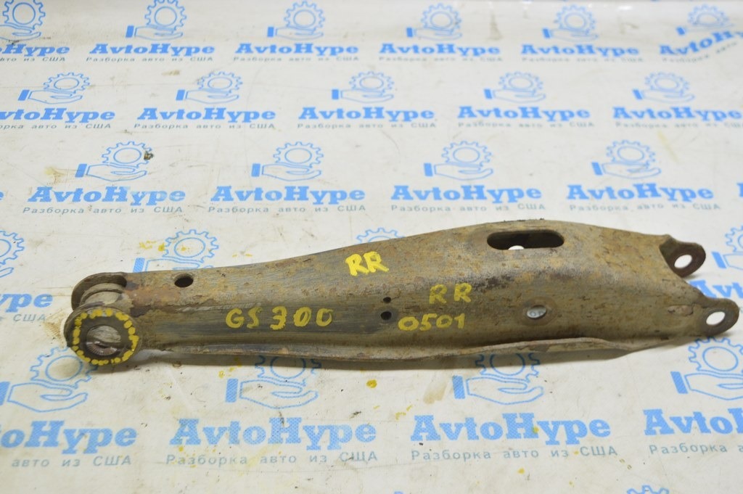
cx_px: 372
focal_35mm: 45
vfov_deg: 29.8
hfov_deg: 43.6
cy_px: 247
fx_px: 928
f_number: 5.6
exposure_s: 1/20
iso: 400
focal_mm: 30
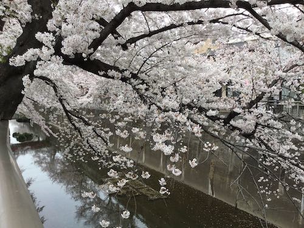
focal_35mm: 31
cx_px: 152
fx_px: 272
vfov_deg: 45.4
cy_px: 114
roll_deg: -0.5
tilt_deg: -7.7
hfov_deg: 58.4
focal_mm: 3.3
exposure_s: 1/284
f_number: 2.4
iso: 25
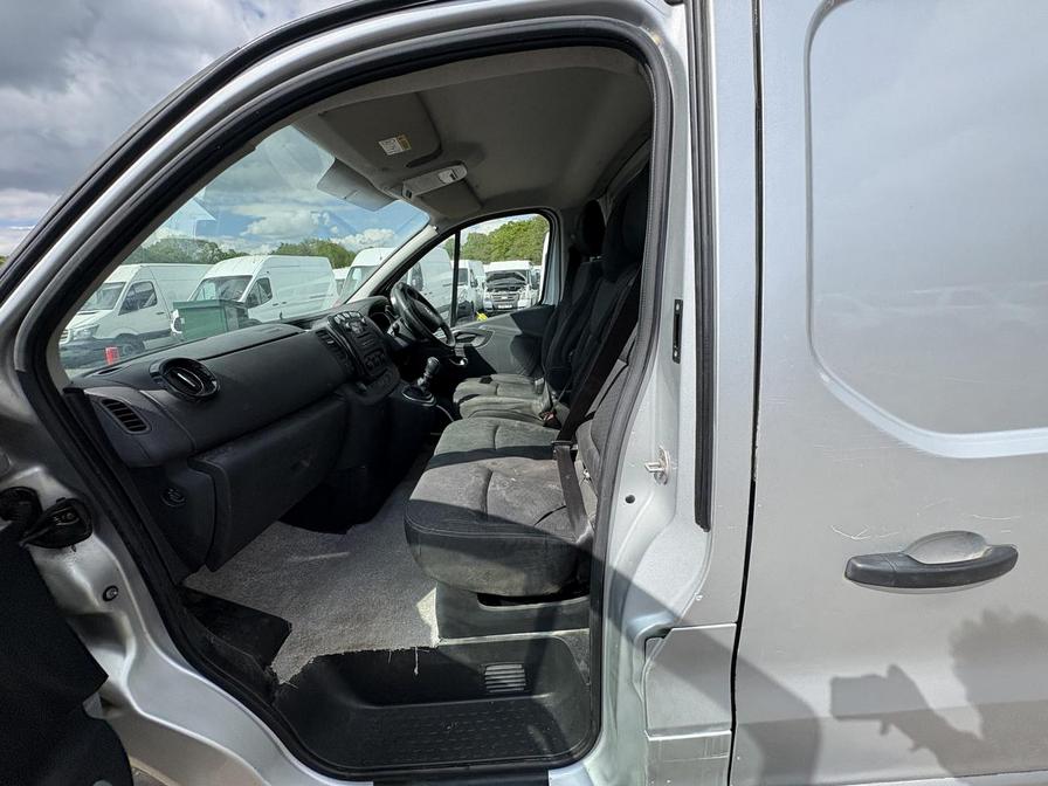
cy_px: 393
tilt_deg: -6.4
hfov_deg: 102.1
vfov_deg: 85.7
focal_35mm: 14
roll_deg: -2.1
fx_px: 424
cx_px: 524
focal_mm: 2.22
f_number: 2.2
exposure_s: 1/993
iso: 40
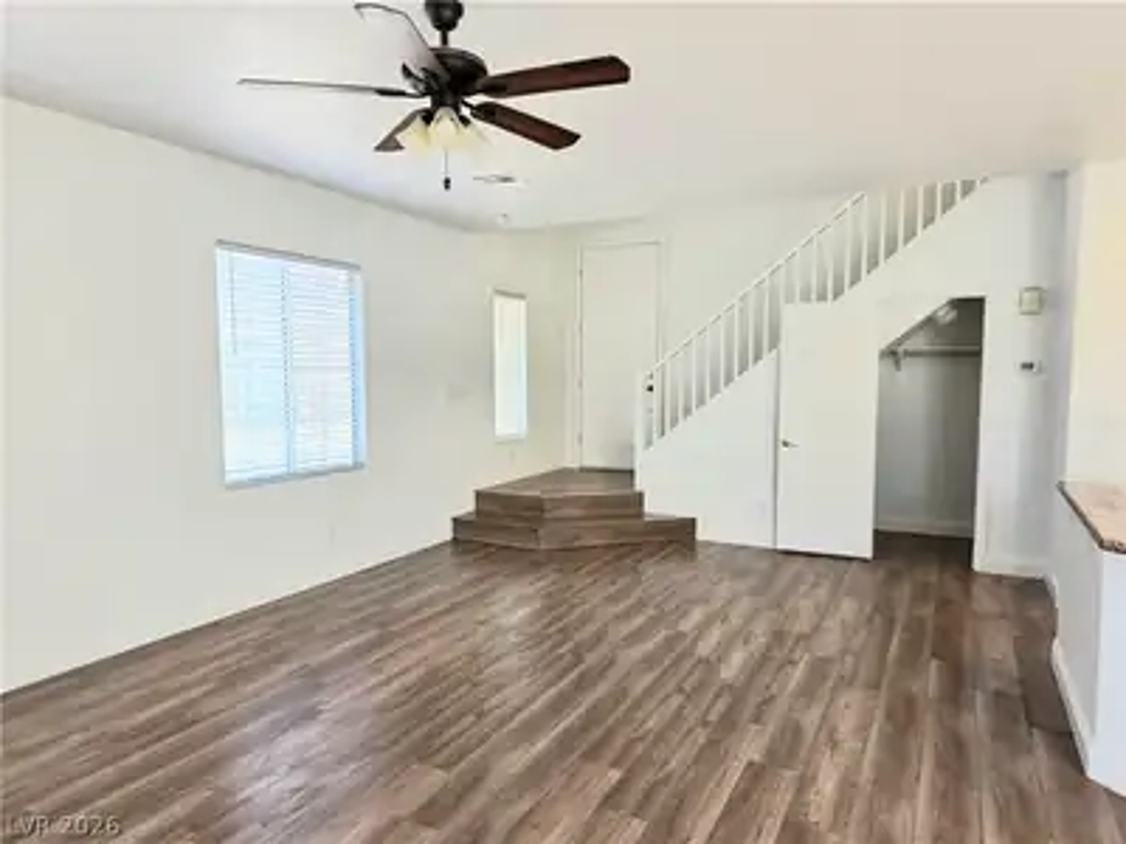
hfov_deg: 73.9
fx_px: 748
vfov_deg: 58.9
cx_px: 563
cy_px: 422
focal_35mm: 23
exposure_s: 1/120
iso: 25
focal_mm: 6.3
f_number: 1.7
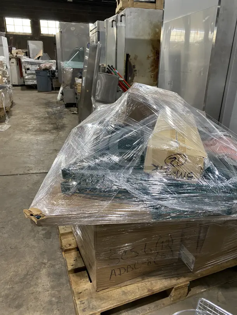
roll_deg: -2.5
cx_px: 118
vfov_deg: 67.3
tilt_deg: -21.0
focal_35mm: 26
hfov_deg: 53.1
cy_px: 158
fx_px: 237
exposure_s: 1/60
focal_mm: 4.25
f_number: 1.8
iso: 160
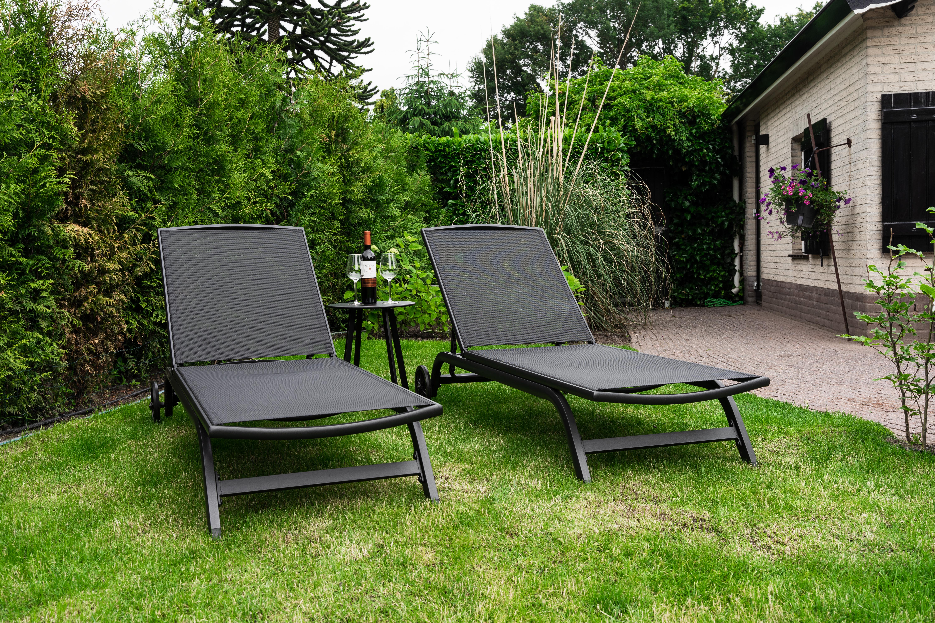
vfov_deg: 38.2
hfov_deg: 54.8
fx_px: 901
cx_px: 468
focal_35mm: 35
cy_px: 312
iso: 100
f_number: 9
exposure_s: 1/100
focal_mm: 34.7
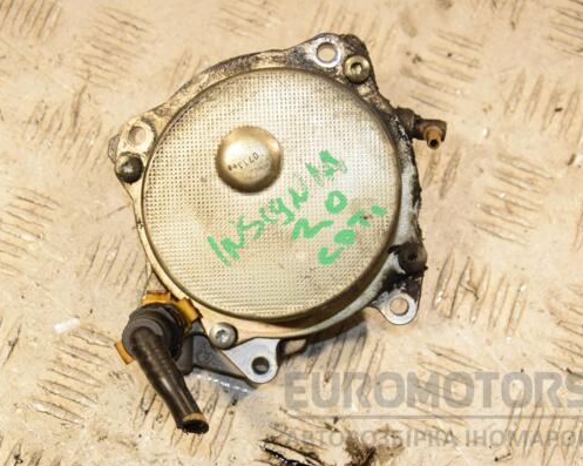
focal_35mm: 85
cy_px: 234
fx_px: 1466
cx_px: 263
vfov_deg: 18.1
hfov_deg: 22.5
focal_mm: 50
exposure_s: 1/200
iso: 800
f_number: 7.1
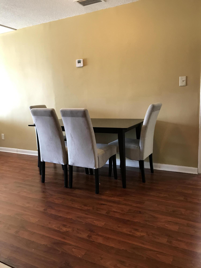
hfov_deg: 49.7
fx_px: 217
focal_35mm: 28
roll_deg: +1.3
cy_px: 134
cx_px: 100
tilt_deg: -9.9
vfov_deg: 63.4
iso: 40
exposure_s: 1/17
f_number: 1.8
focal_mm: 3.99
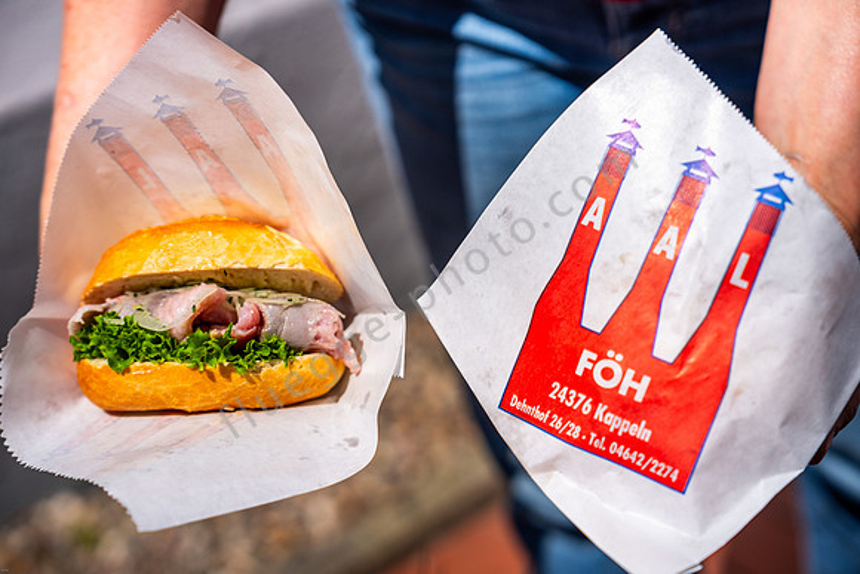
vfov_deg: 19.7
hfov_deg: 29.2
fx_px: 1649
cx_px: 430
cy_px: 287
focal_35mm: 69
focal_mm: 69
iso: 100
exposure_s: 1/2500
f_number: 3.5
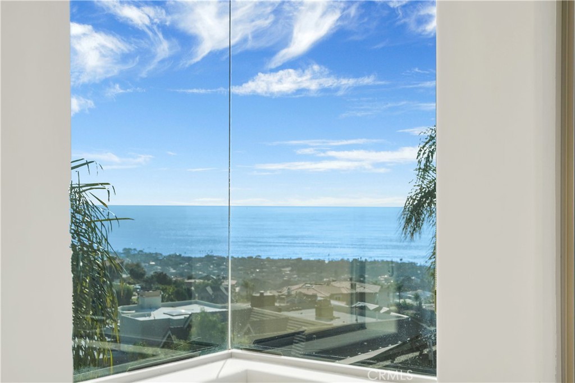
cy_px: 192
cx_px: 288
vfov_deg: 26.0
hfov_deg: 38.2
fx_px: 830
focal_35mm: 52
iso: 400
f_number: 7.1
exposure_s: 1/2500
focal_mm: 35
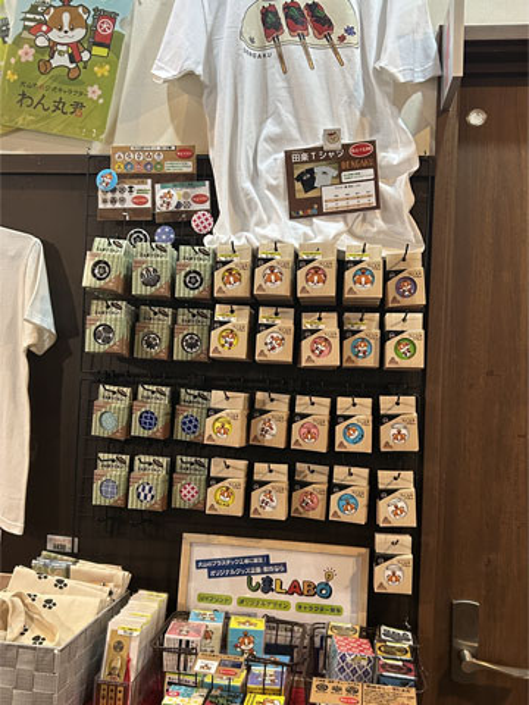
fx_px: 530
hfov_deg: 53.1
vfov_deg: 67.3
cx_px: 264
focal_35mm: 26
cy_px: 352
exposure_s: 1/60
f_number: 1.5
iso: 400
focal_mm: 5.7
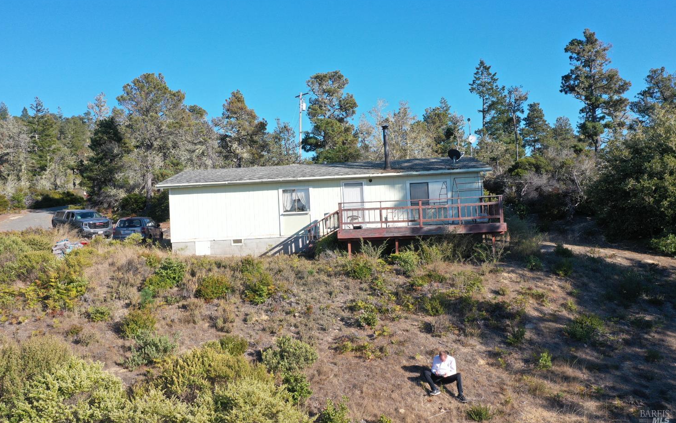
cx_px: 334
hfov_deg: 64.6
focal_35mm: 29
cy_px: 201
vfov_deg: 43.1
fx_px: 534
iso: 100
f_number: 5.6
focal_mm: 10.26
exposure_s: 1/320
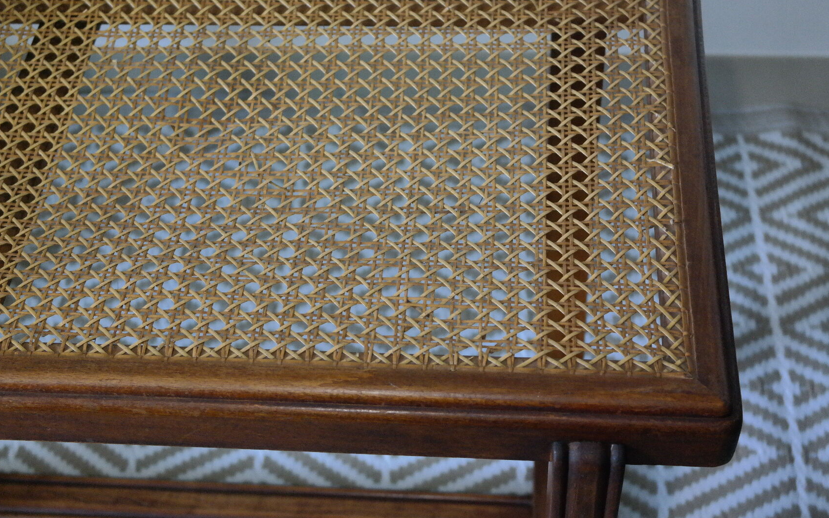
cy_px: 241
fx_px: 1243
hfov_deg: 36.9
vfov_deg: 23.6
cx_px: 418
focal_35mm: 55
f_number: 4.5
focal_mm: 35
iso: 3200
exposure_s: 1/60
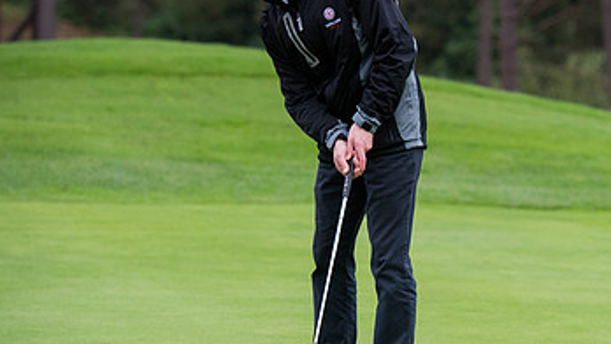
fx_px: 3825
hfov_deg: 9.1
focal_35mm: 236
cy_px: 201
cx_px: 483
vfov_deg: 5.2
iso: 1000
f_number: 4
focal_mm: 135
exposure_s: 1/1250
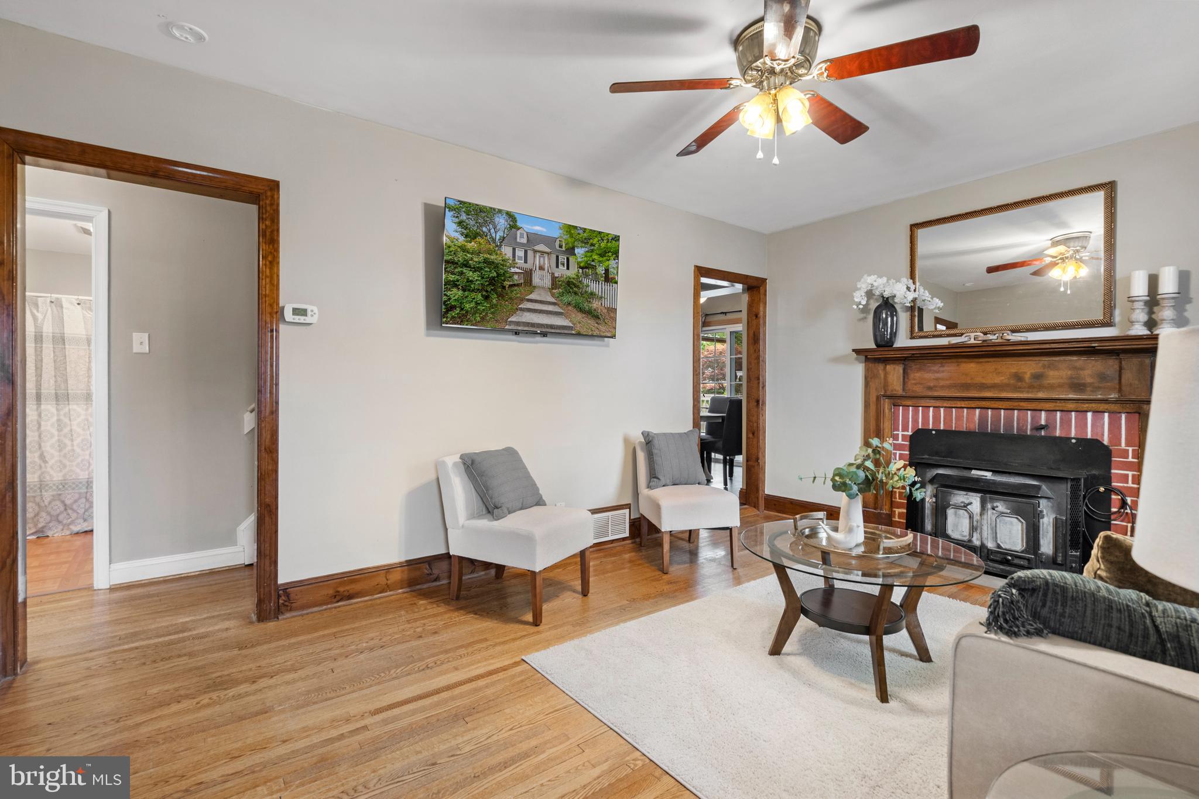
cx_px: 600
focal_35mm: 16
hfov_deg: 96.7
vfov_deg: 73.8
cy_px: 400
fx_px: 533
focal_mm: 16
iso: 640
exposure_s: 1/125
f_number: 8
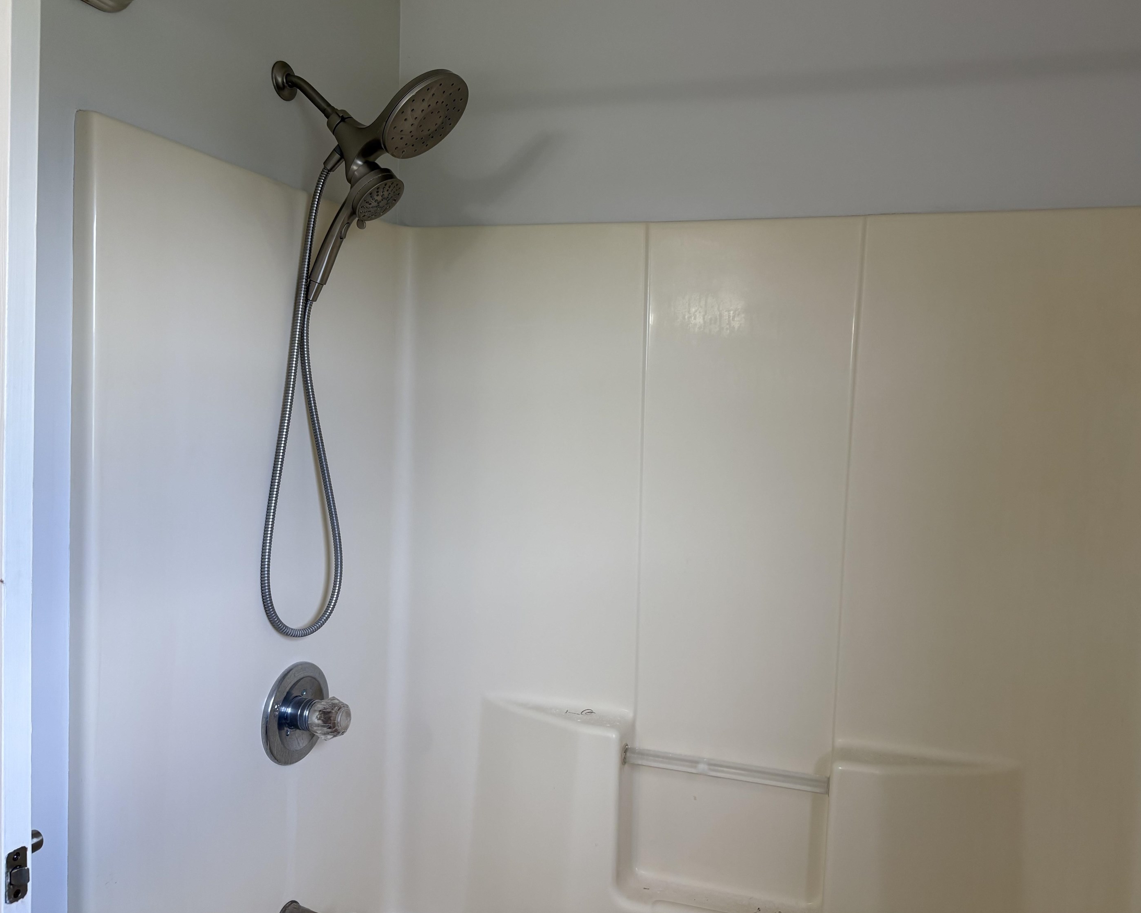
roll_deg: -2.0
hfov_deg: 62.1
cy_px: 446
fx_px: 946
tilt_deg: -1.9
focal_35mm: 28
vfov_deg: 51.5
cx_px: 622
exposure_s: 1/120
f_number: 1.6
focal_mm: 5.96
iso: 100
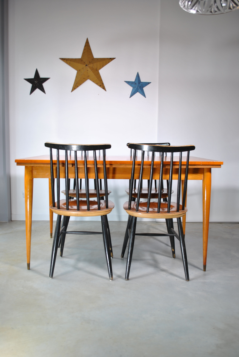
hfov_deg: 40.1
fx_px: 328
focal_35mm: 33
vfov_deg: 57.2
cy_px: 178
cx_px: 120
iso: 100
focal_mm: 22
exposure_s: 1/13
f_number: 4
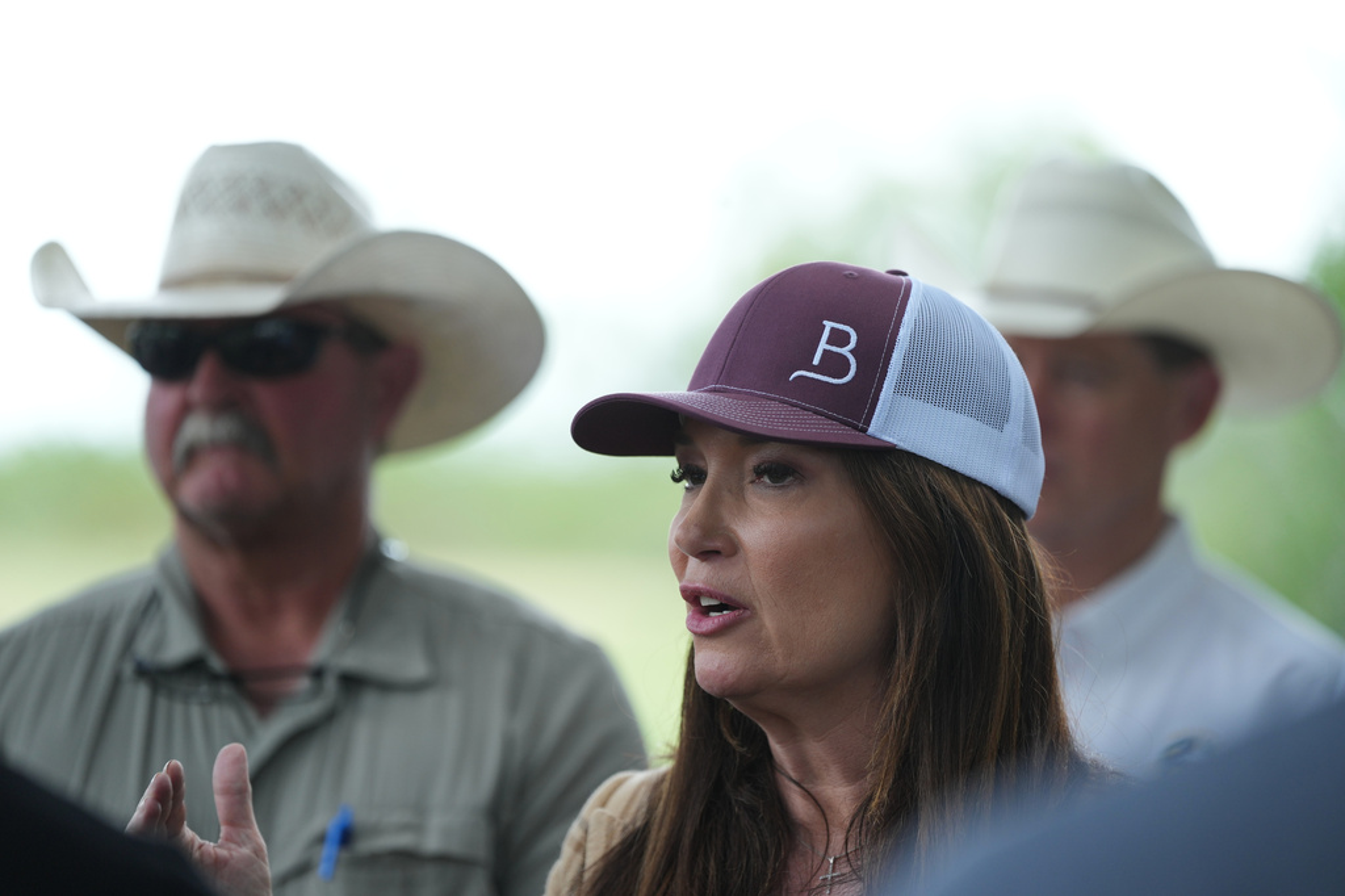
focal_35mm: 170
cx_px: 672
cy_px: 448
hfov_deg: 12.1
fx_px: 6349
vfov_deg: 8.1
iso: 400
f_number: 2.8
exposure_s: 1/1000
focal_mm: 170
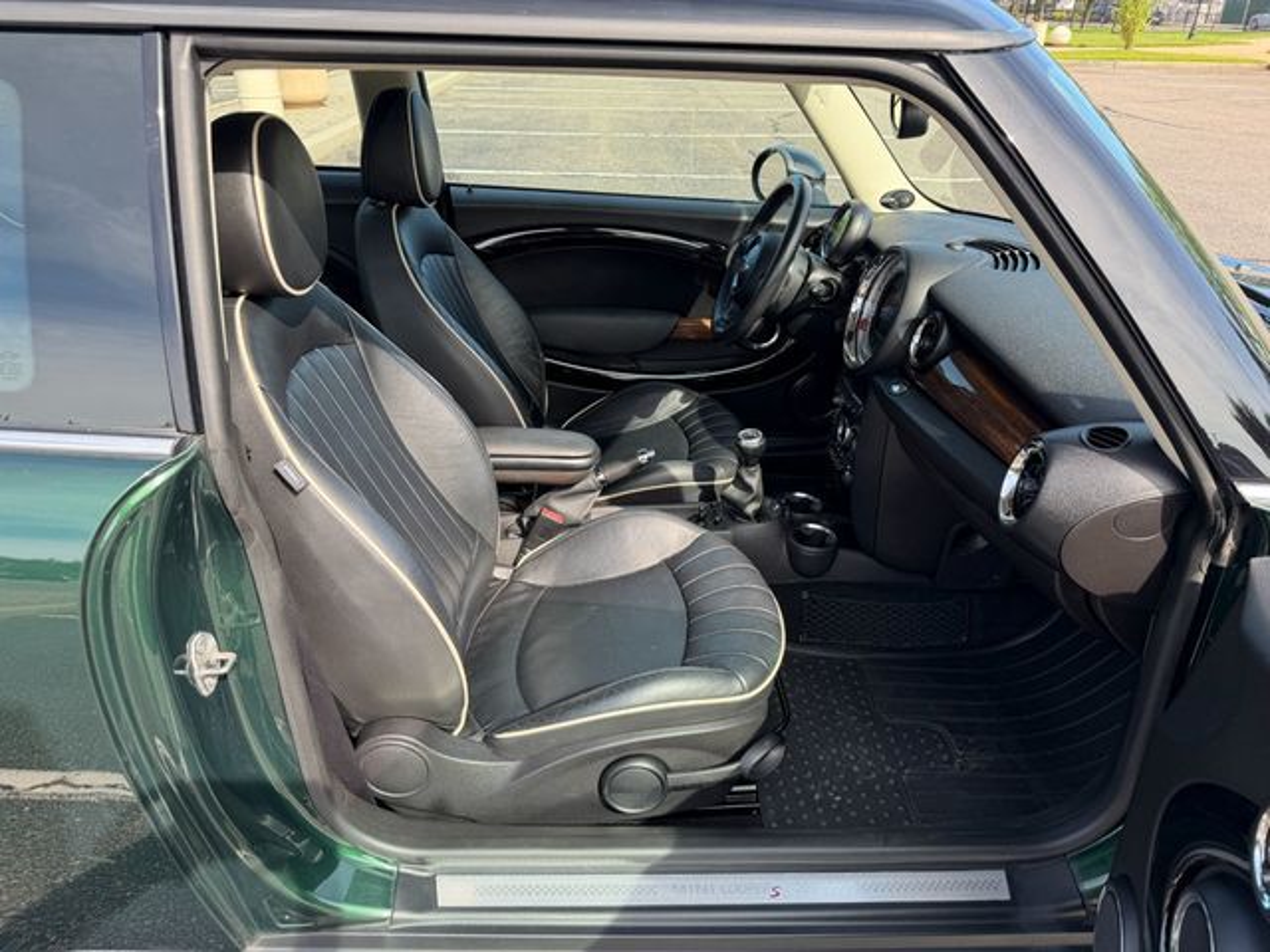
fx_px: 881
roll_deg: +0.4
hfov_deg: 71.6
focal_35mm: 24
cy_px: 476
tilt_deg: -26.1
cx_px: 635
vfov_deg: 56.8
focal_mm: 6.76
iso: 80
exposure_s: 1/510
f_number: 1.78
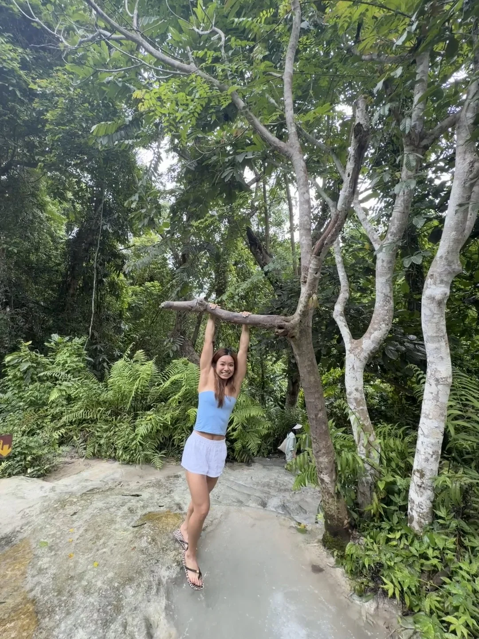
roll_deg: -2.3
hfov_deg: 85.7
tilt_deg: +4.4
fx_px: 258
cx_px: 240
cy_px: 320
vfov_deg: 102.1
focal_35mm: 14
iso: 64
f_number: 2.2
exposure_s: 1/121
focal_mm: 2.22
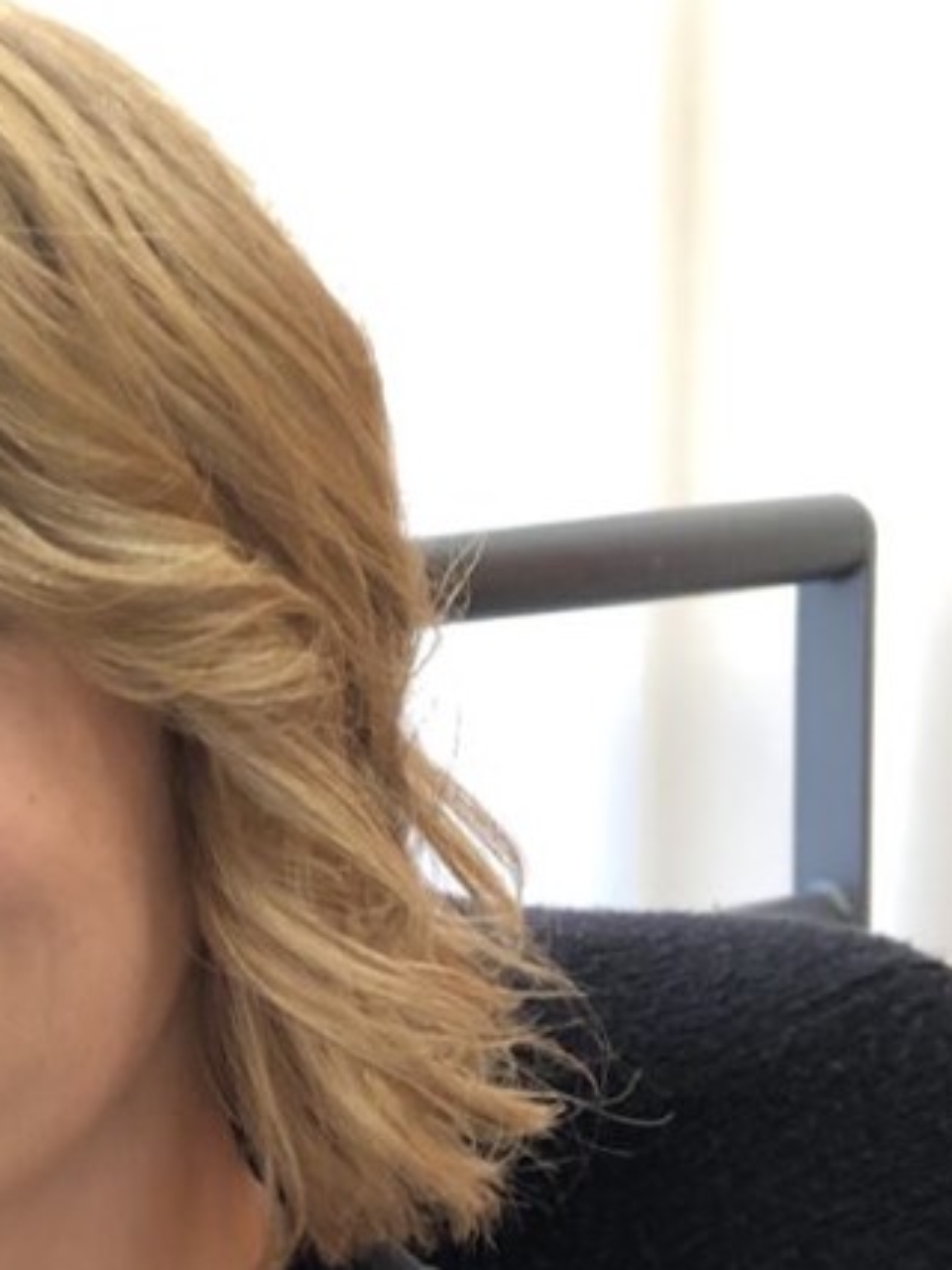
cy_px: 628
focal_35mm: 75
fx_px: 2752
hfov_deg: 18.7
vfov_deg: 26.0
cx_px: -150
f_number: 2.2
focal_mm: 2.87
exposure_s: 1/50
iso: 100
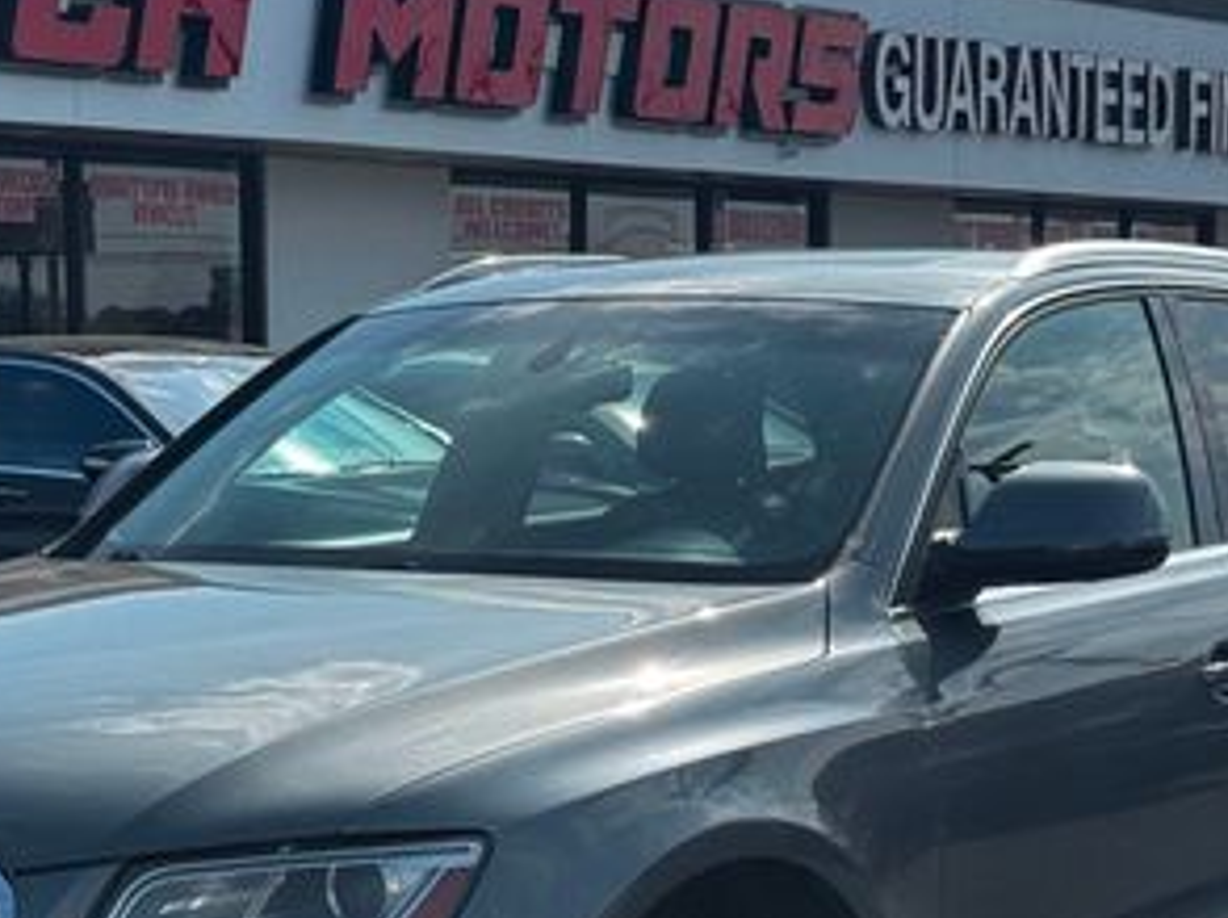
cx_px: 469
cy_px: 746
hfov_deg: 18.7
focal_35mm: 105
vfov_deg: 14.0
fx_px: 3720
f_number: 1.78
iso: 64
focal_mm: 6.76
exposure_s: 1/4310
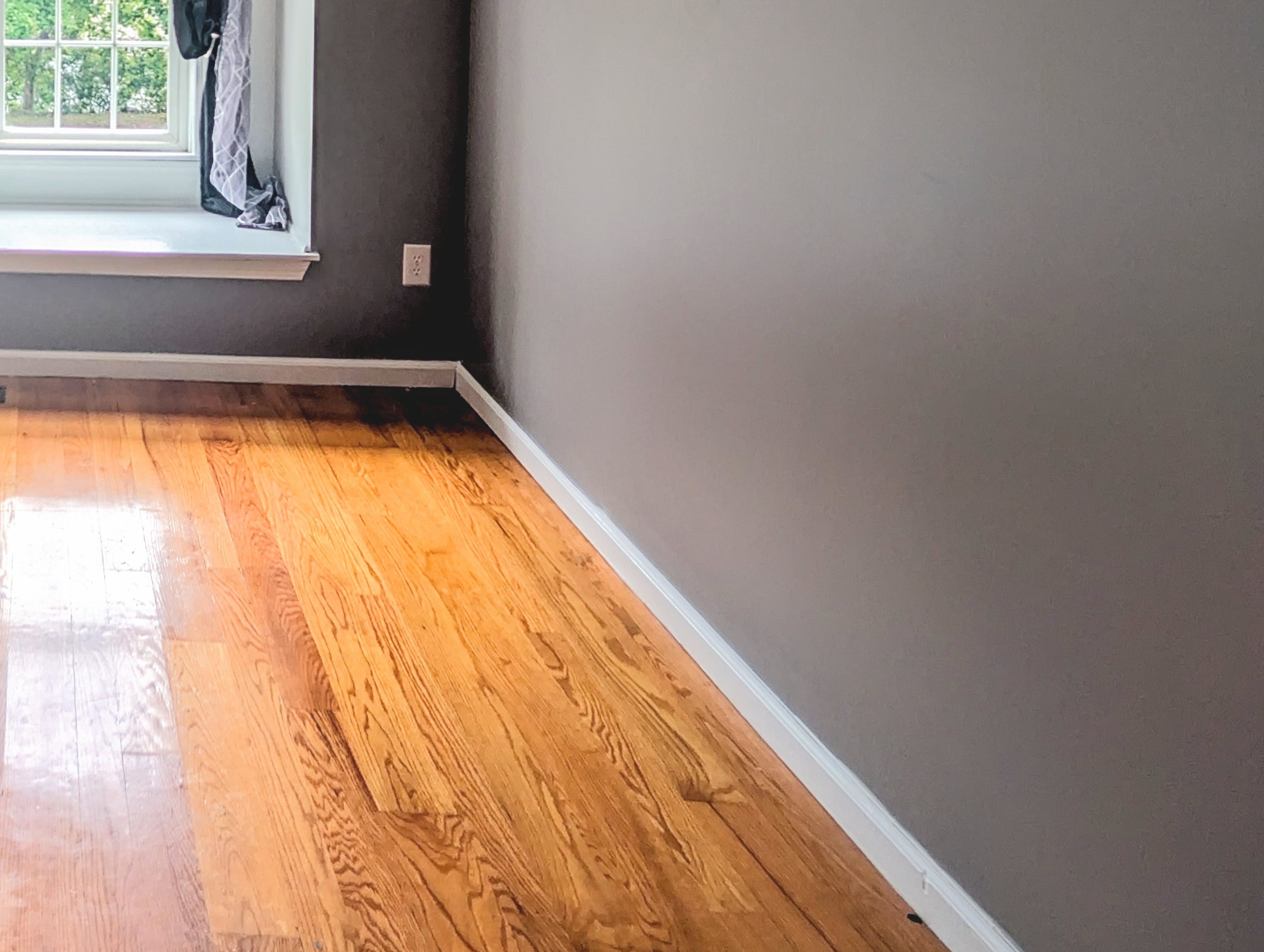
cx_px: -44
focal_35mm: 31
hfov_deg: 46.9
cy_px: 18
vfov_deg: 40.4
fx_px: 1133
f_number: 1.7
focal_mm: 2.02
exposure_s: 1/87
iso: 58
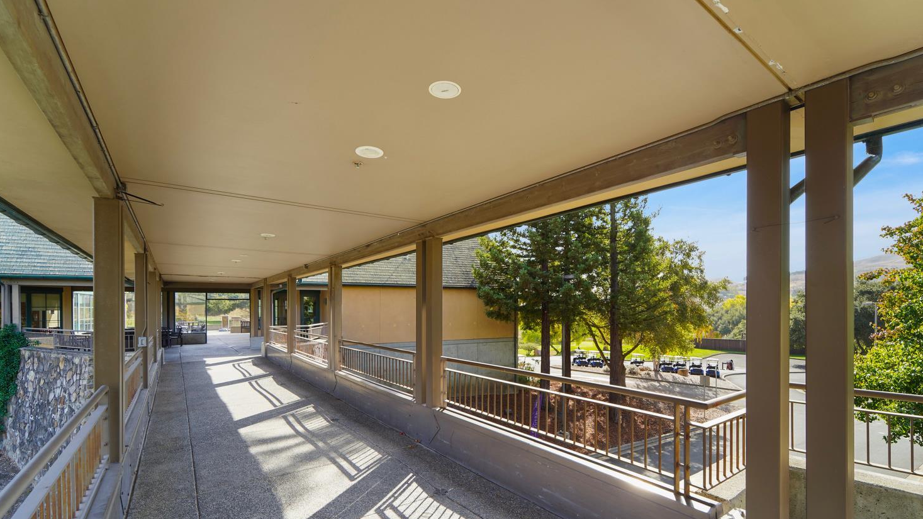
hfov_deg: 103.0
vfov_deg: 69.7
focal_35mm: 15
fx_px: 367
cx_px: 469
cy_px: 314
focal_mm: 14
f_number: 8
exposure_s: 1/80
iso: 100
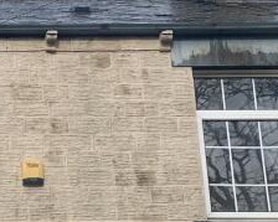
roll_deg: -1.4
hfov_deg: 15.1
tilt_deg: +17.8
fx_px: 954
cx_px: -170
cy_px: 176
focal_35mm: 116
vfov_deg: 13.2
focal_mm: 4.25
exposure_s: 1/2208
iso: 25
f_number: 1.8
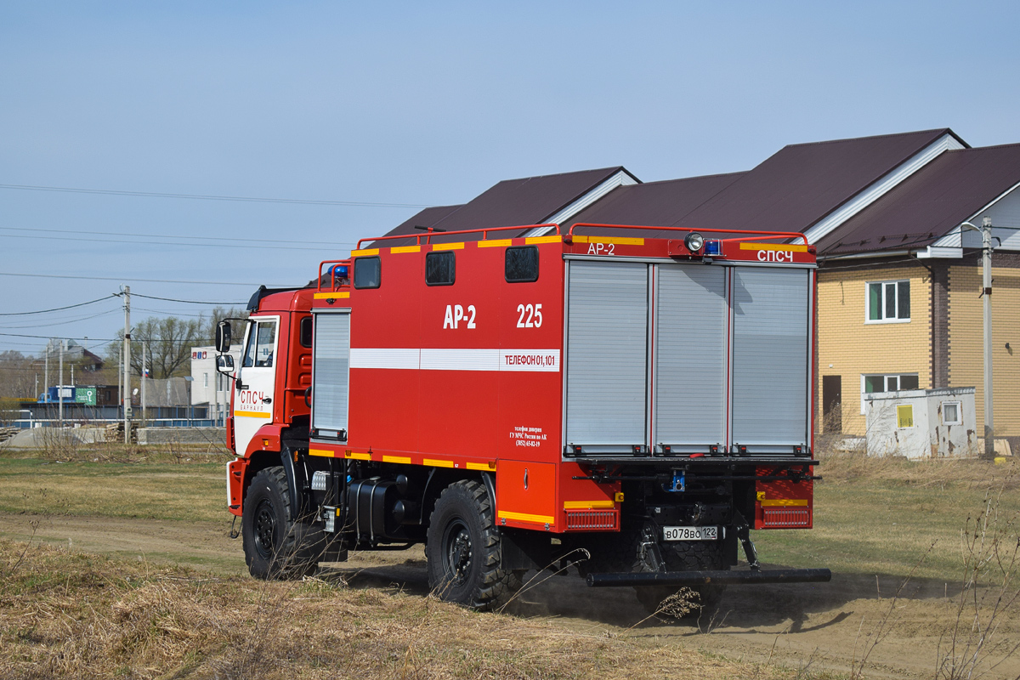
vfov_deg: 17.5
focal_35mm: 78
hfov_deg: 26.0
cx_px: 510
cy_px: 340
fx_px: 2210
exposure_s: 1/1250
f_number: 7.1
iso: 200
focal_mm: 52
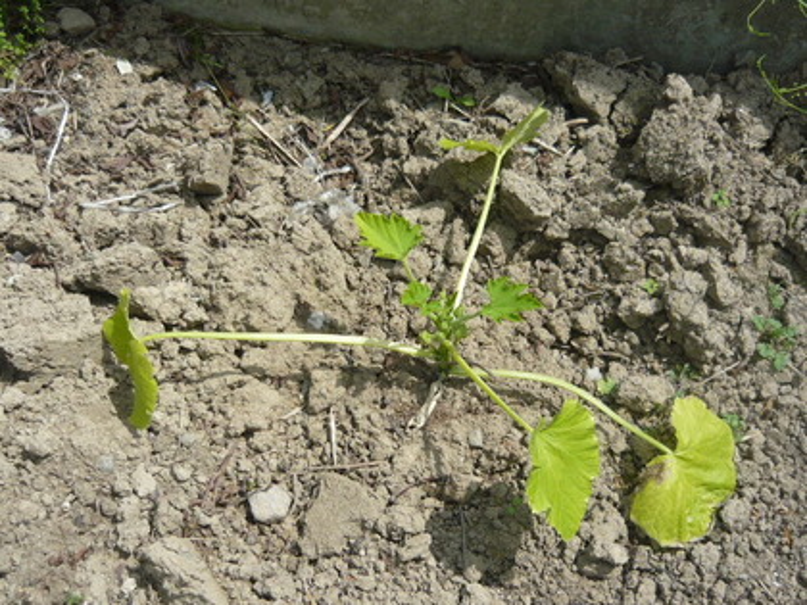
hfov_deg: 43.9
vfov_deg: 33.6
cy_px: 302
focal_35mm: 43
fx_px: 1002
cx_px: 404
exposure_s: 1/160
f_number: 8
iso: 100
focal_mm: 5.5
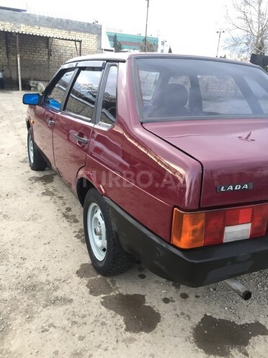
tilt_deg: -17.0
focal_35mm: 29
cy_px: 179
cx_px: 134
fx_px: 299
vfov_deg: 61.7
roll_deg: -2.9
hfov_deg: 48.2
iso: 40
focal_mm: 4.15
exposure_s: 1/33
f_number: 2.2
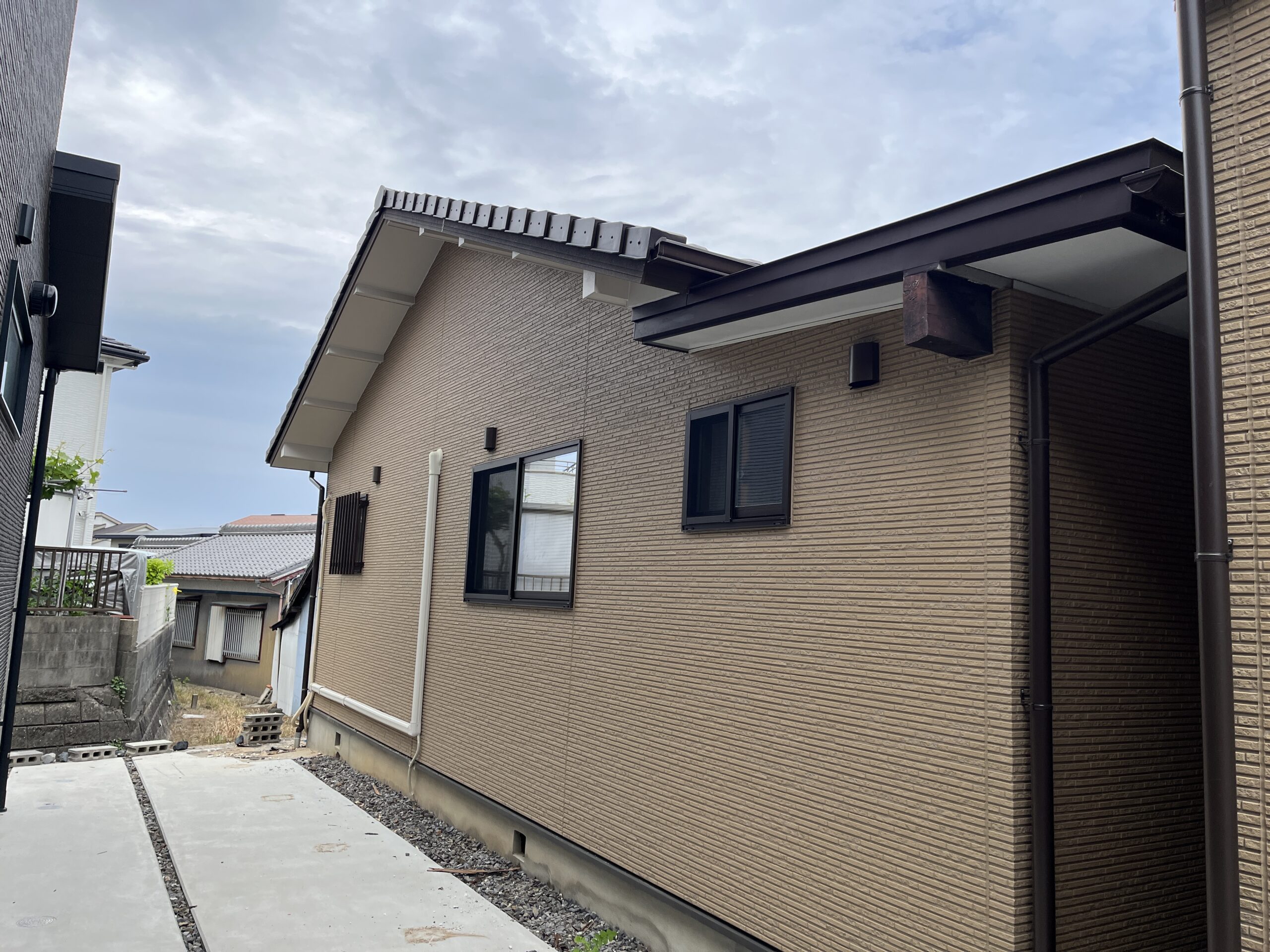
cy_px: 476
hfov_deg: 67.3
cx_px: 635
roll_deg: -2.7
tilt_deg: +8.6
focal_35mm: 26
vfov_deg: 53.1
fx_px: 954
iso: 50
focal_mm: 5.1
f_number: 1.6
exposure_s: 1/1309
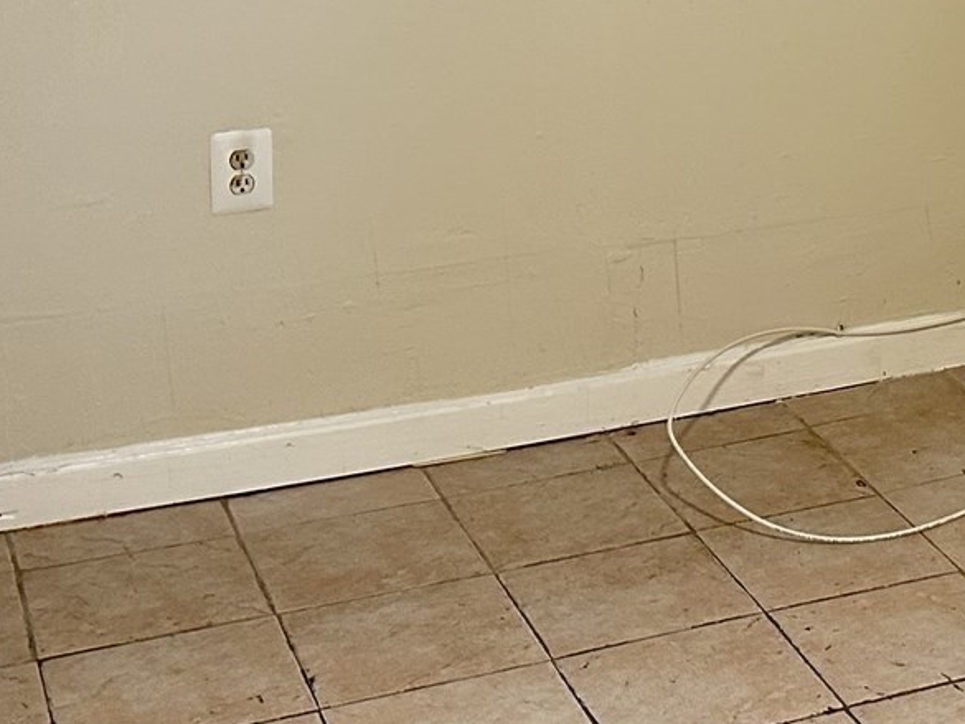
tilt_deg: -4.9
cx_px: 1117
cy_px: -264
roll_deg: -0.9
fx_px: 2342
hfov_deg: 21.8
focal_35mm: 84
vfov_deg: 16.4
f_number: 1.78
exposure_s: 1/60
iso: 250
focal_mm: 6.86
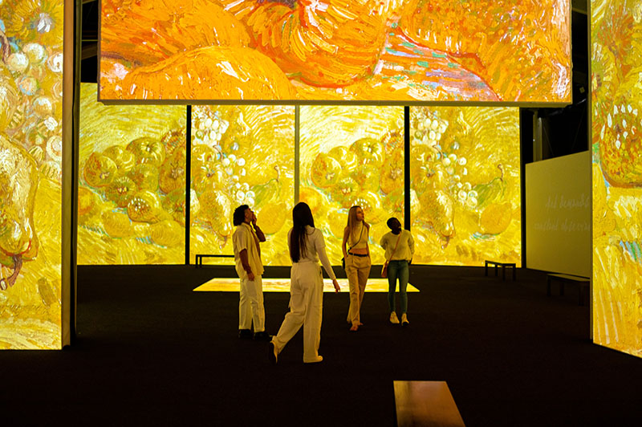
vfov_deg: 37.8
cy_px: 214
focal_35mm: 35
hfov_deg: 54.5
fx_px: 624
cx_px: 321
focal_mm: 35
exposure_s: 1/50
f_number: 1.4
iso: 1250
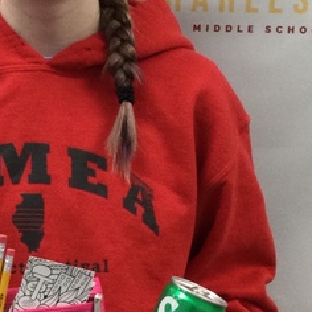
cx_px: 79
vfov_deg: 14.6
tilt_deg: -7.4
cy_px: 111
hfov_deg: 14.6
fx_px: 1213
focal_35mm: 119
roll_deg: +0.2
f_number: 2.4
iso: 50
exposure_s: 1/30
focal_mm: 3.3
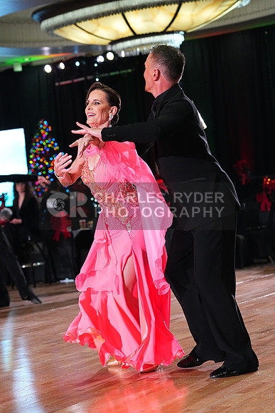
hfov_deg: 14.6
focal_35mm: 94
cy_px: 206
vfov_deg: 21.7
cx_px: 138
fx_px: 1076
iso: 6400
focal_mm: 94
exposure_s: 1/400
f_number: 5
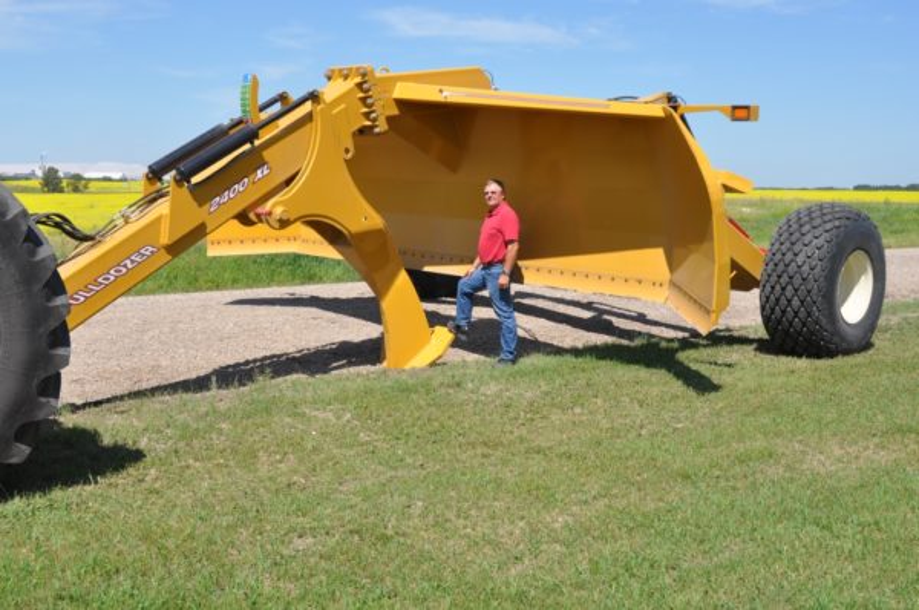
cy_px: 305
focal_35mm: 38
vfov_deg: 35.4
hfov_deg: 51.4
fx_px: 956
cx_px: 460
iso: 200
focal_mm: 25
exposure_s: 1/400
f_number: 10
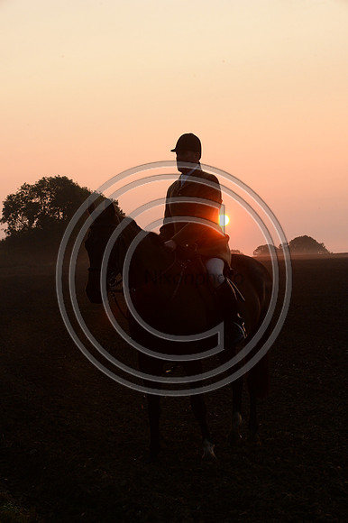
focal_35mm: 80
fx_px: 1161
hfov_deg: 17.0
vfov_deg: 25.4
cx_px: 174
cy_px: 262
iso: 2500
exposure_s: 1/500
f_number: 11
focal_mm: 80
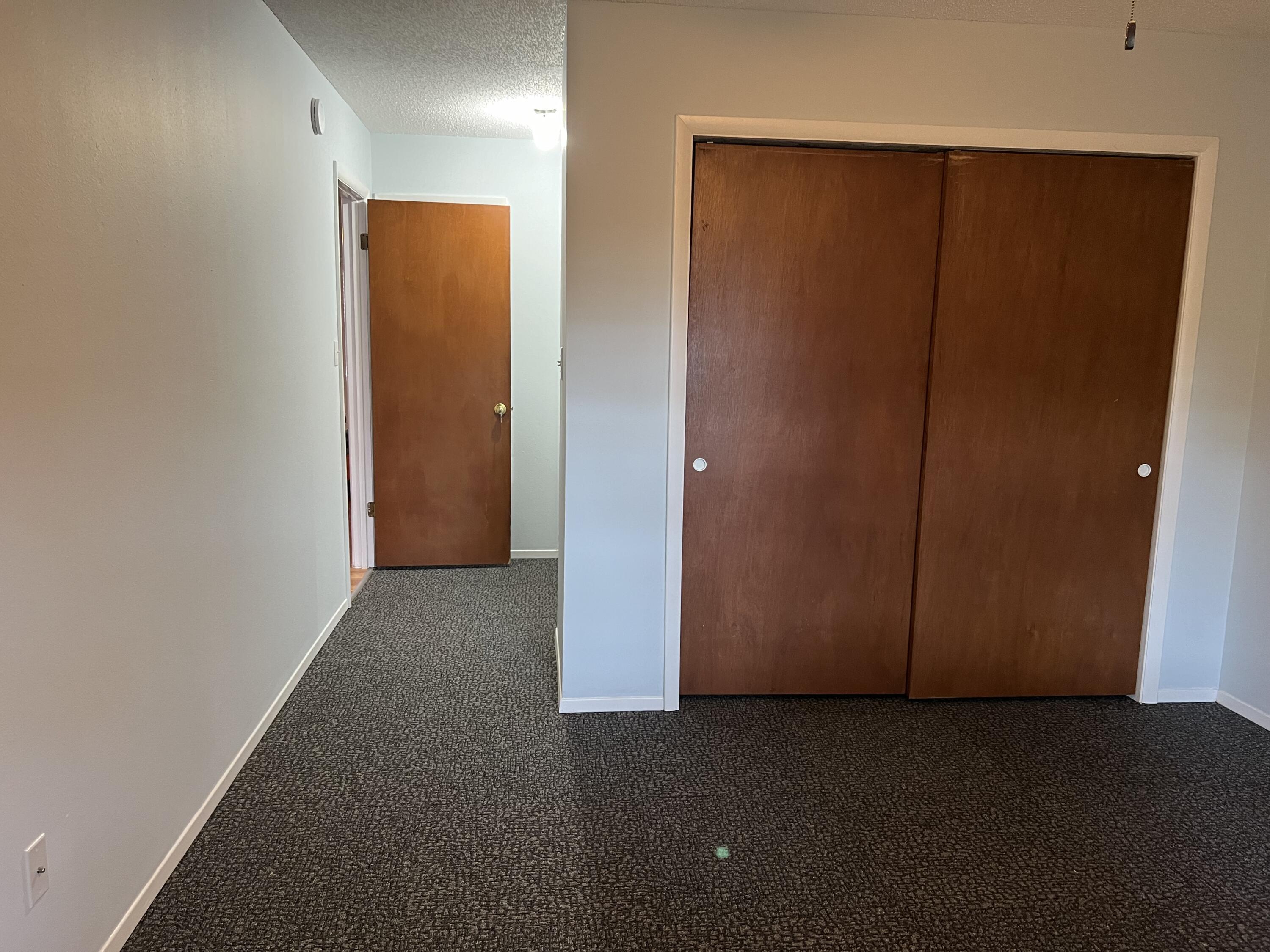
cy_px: 476
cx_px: 635
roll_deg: -1.5
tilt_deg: -9.2
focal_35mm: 26
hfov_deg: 67.3
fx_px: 954
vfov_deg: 53.1
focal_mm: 5.7
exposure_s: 1/60
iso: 250
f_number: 1.5
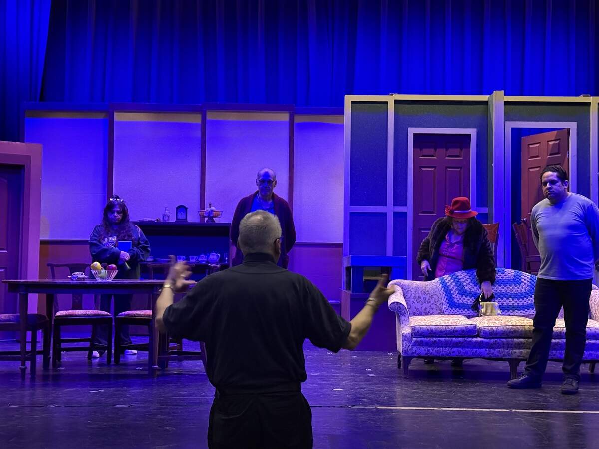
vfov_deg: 30.3
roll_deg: -0.8
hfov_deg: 39.7
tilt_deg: +2.6
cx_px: 300
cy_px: 224
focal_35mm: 48
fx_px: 831
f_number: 1.78
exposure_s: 1/30
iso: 640
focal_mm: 6.76
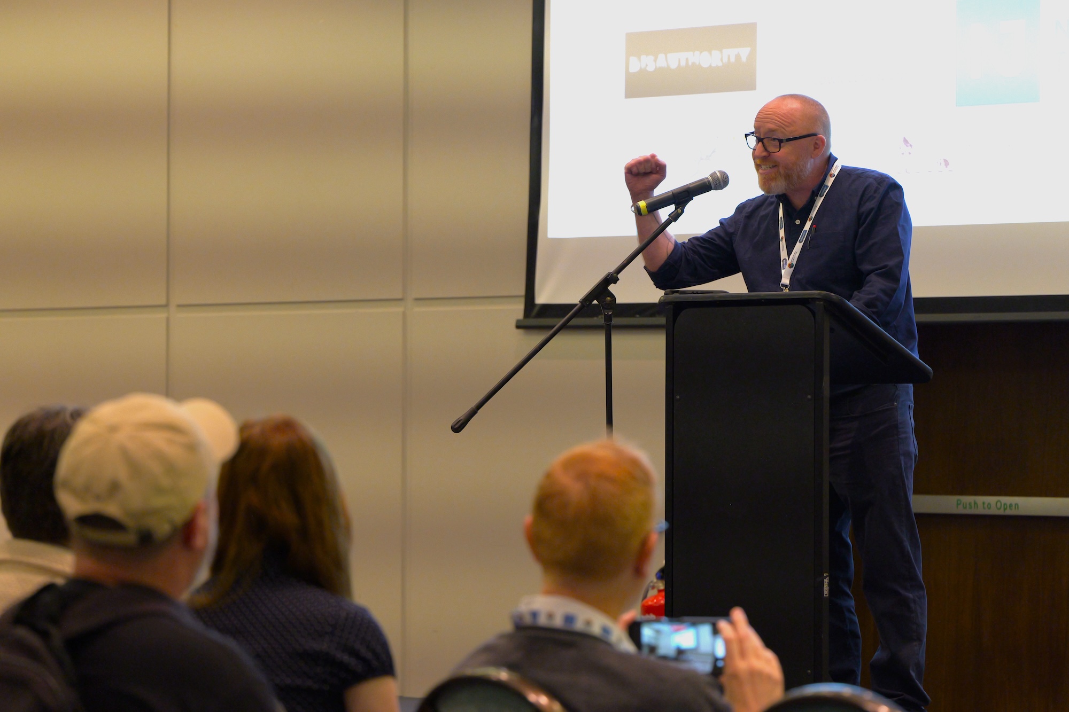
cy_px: 356
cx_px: 534
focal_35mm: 138
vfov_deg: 9.9
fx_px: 4097
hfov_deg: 14.9
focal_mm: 138
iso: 3200
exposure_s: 1/160
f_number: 5.6
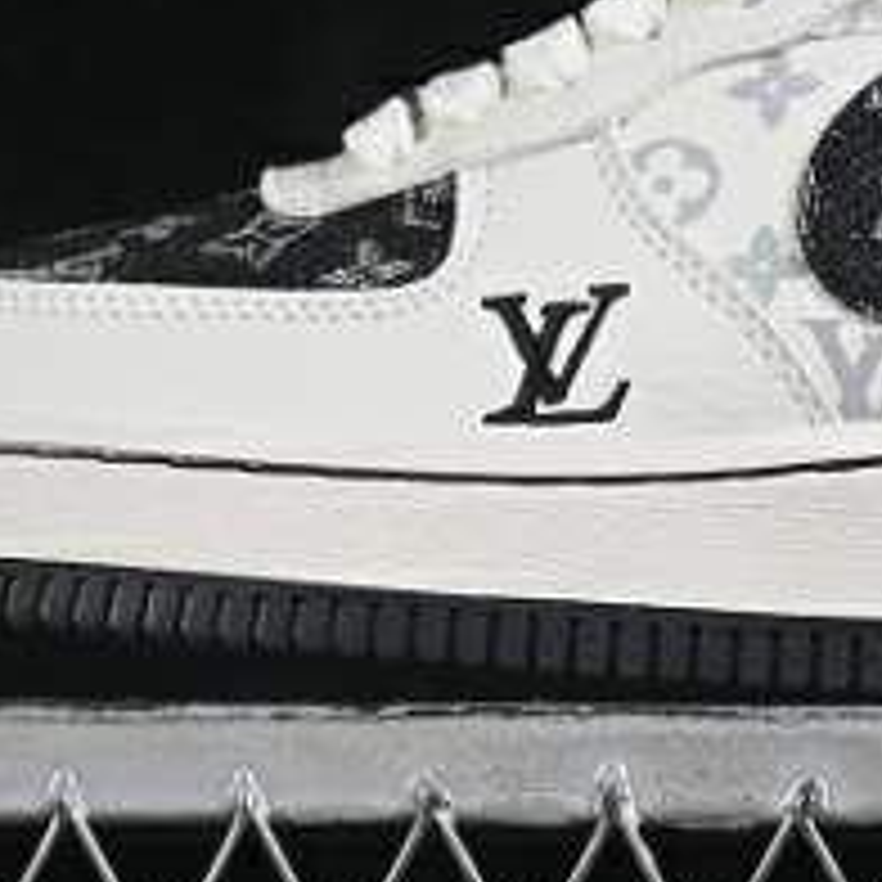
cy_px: 22
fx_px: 6832
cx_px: 904
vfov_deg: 7.4
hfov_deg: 7.4
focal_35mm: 237
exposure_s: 1/80
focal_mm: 50
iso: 160
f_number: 8
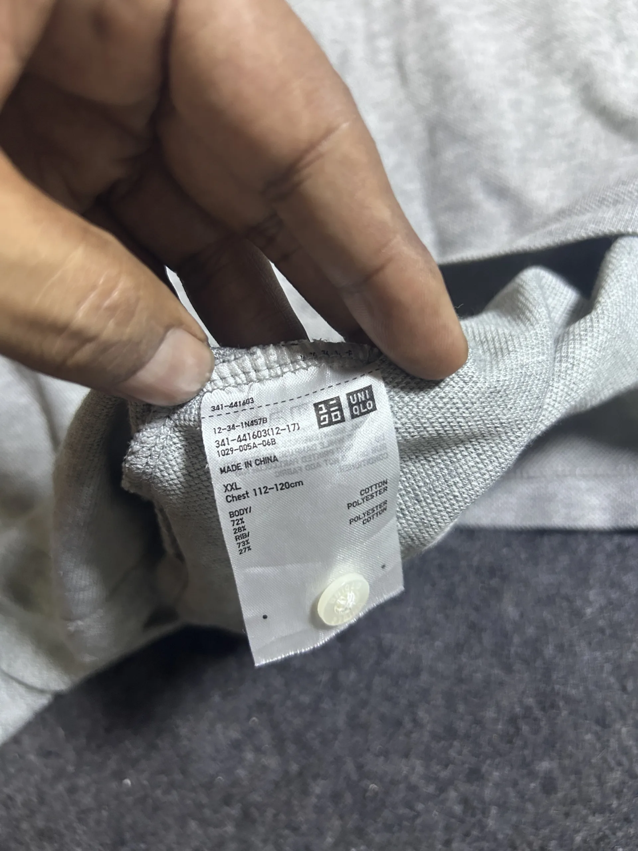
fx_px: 639
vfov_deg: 67.3
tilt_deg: -64.4
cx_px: 319
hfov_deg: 53.1
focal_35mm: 26
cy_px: 426
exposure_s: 1/50
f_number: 1.5
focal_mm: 5.7
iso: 400
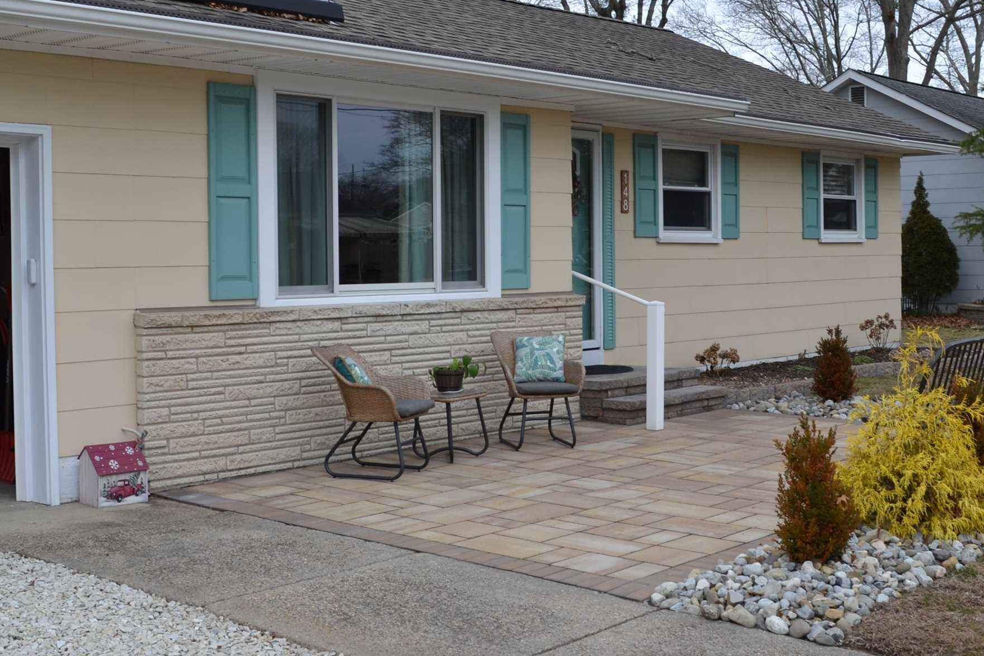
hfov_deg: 41.9
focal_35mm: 47
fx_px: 1285
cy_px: 299
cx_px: 518
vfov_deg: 28.6
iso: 100
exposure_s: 1/160
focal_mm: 18
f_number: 6.3
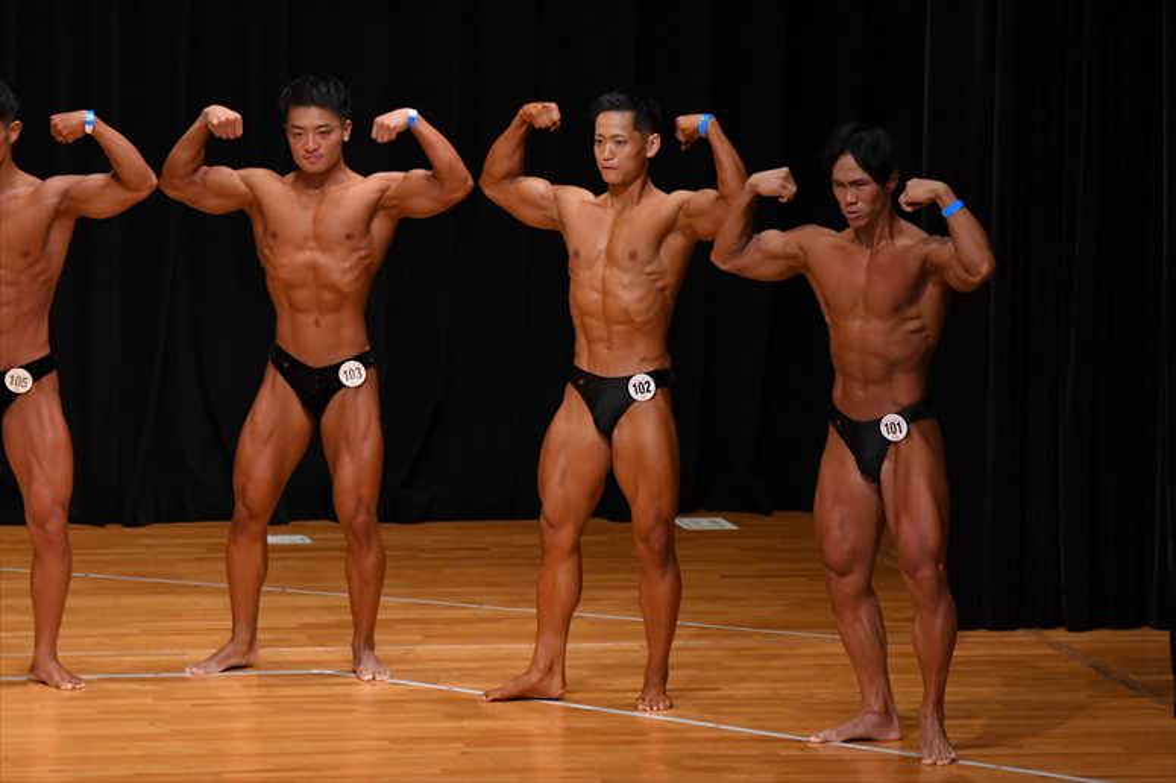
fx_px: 8326
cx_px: 588
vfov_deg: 5.4
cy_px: 392
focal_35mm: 255
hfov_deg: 8.1
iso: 3200
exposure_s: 1/400
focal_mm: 170
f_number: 5.6
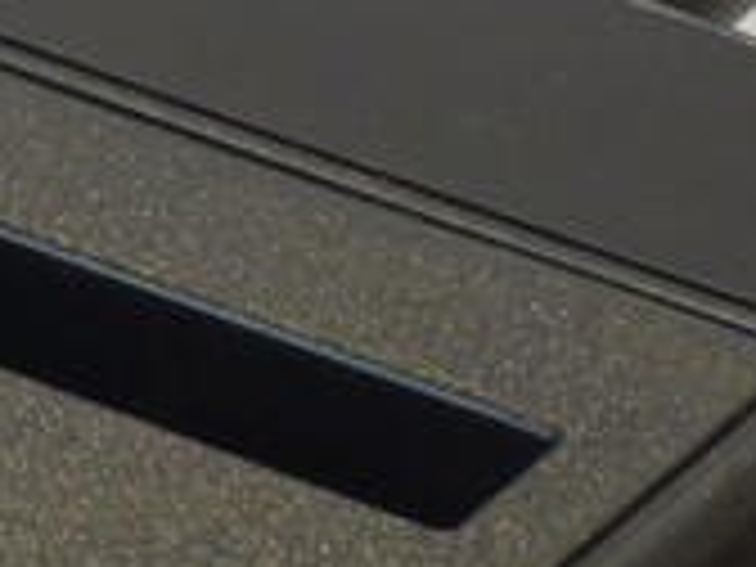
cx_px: -1269
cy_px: 333
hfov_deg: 4.5
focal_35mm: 429
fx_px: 9369
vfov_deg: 3.5
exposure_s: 1/20
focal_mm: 30
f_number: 8
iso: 400
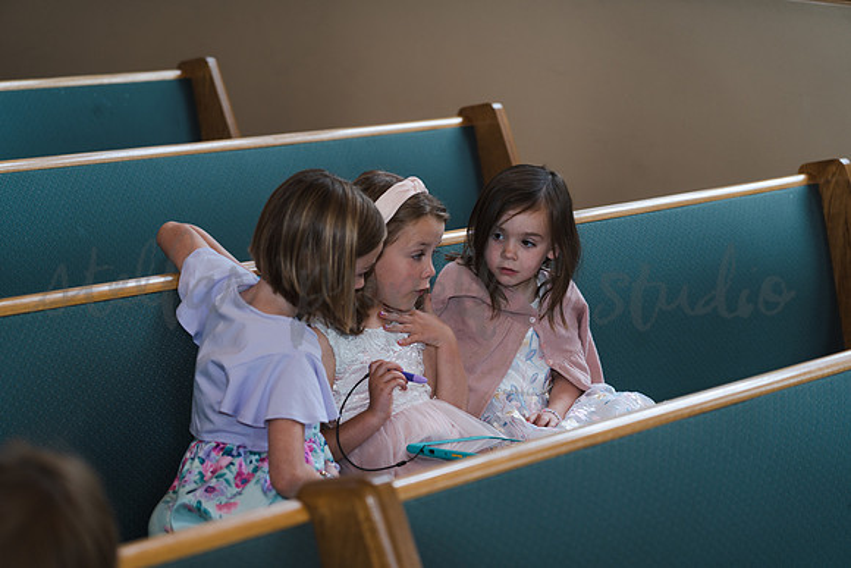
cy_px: 284
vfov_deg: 13.8
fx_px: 2341
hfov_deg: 20.6
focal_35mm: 99
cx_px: 426
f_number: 4
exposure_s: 1/250
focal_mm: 99
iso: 320
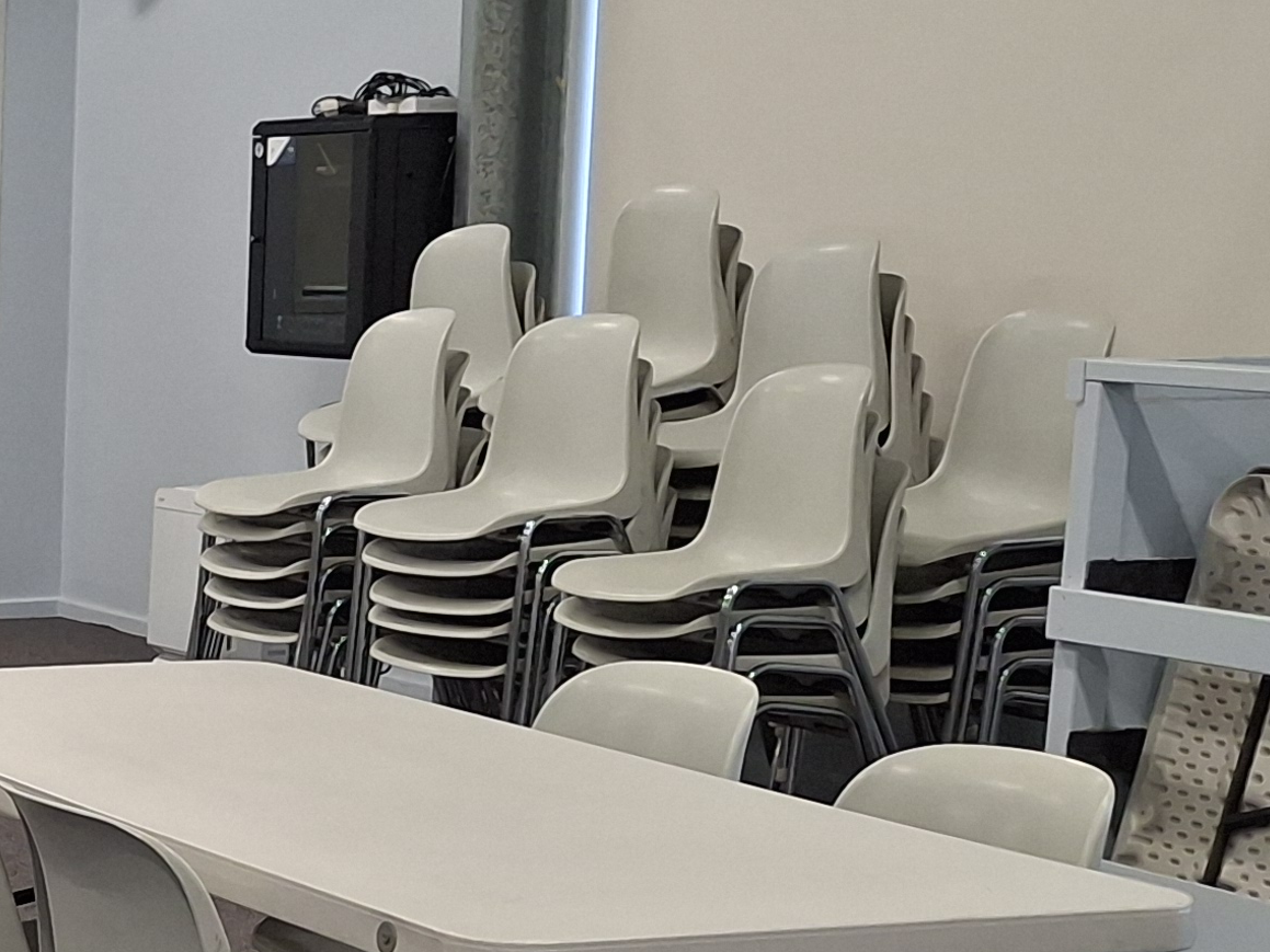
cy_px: 692
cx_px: -888
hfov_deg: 18.4
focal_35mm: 88
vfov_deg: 16.7
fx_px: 3228
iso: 250
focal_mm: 4.69
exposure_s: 1/100
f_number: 1.8
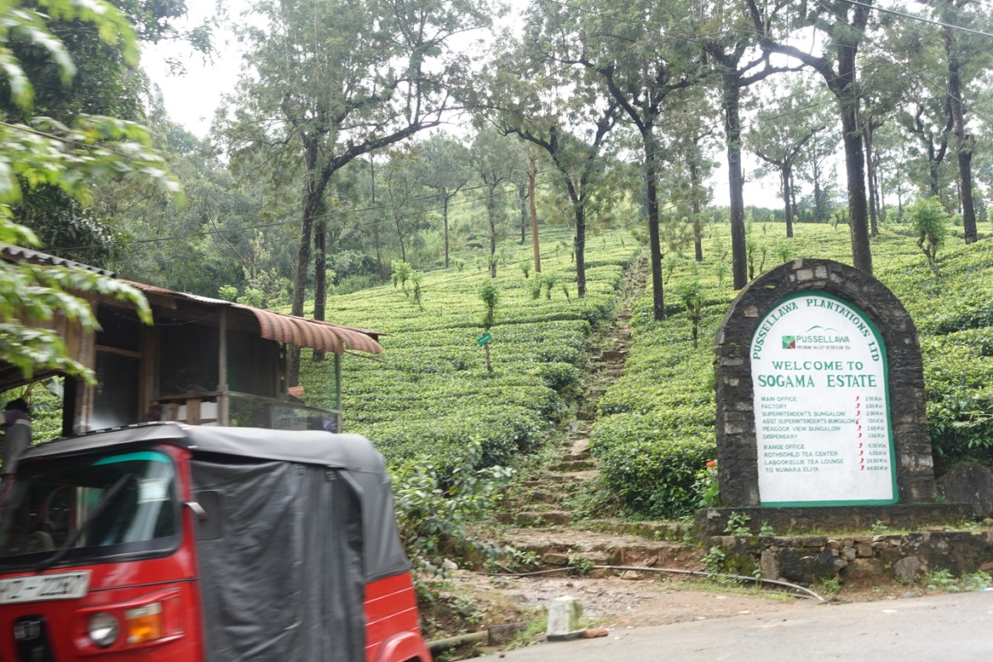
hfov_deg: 48.5
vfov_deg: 33.4
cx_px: 496
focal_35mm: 40
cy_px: 331
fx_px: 1103
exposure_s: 1/250
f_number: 4
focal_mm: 14.5
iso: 320
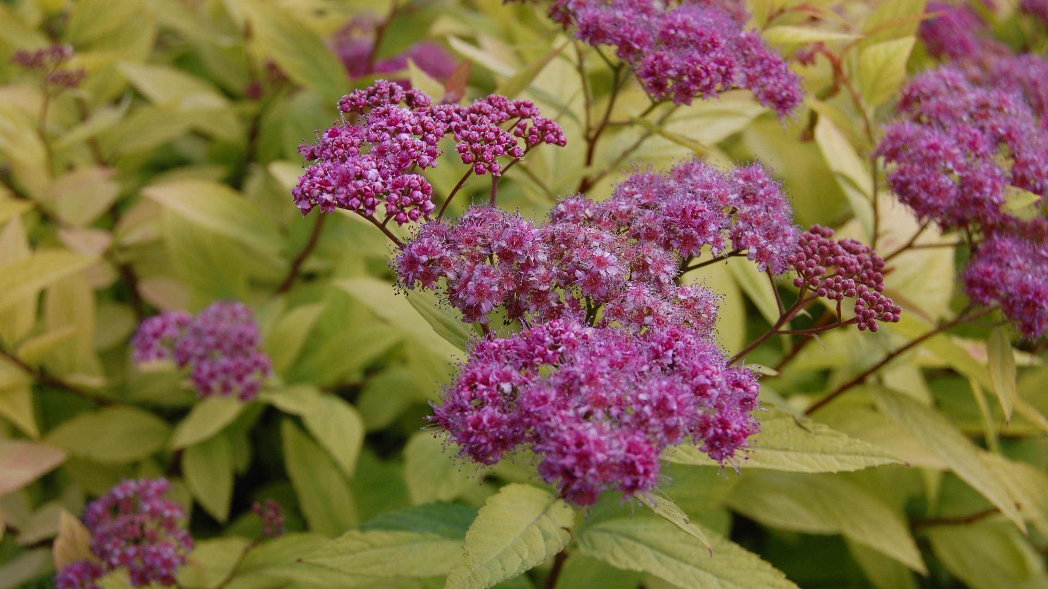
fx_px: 1543
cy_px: 289
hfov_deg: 37.5
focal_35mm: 56
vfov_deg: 21.6
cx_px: 522
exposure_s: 1/200
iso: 200
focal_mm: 35
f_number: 7.1
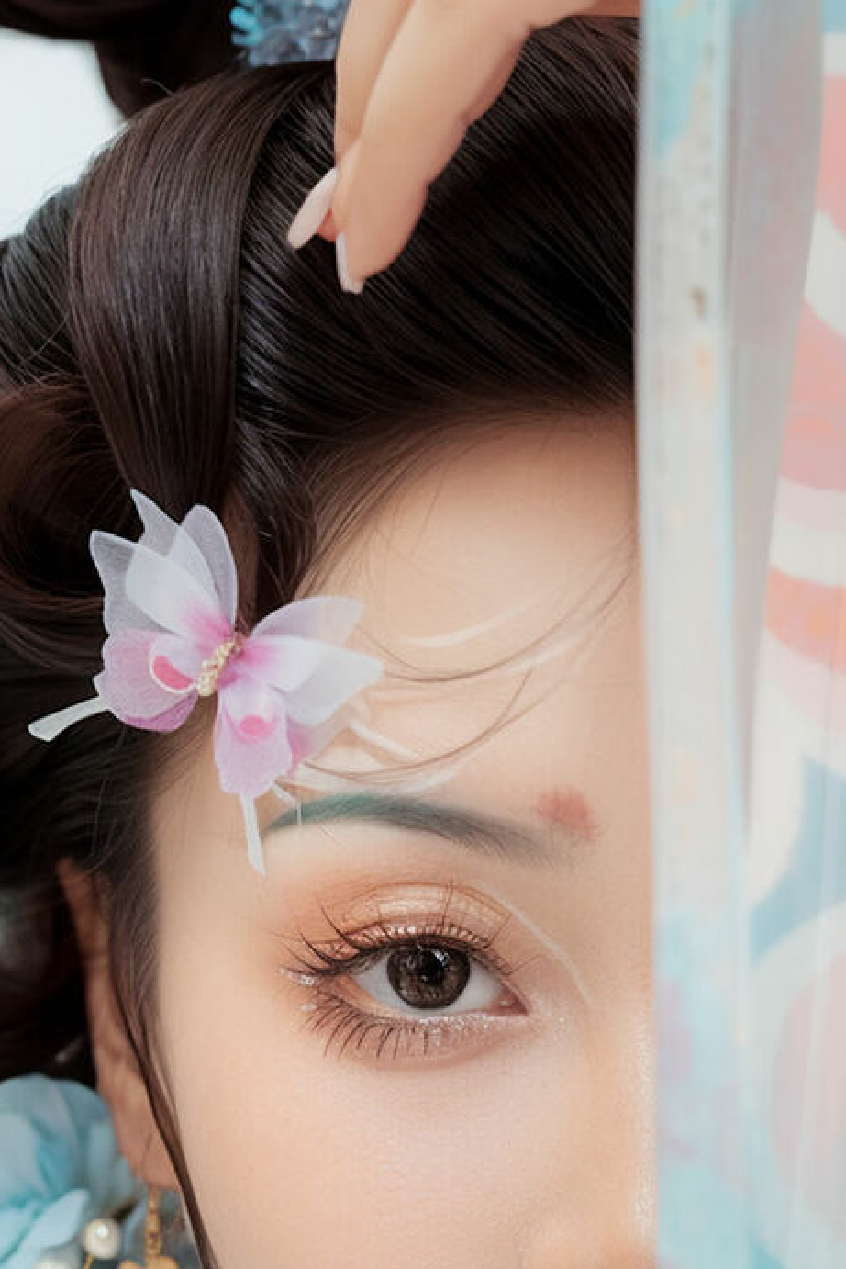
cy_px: 949
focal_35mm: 114
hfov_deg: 12.0
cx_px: 490
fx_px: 4016
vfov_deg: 17.8
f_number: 3.5
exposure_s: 1/125
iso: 100
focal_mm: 50
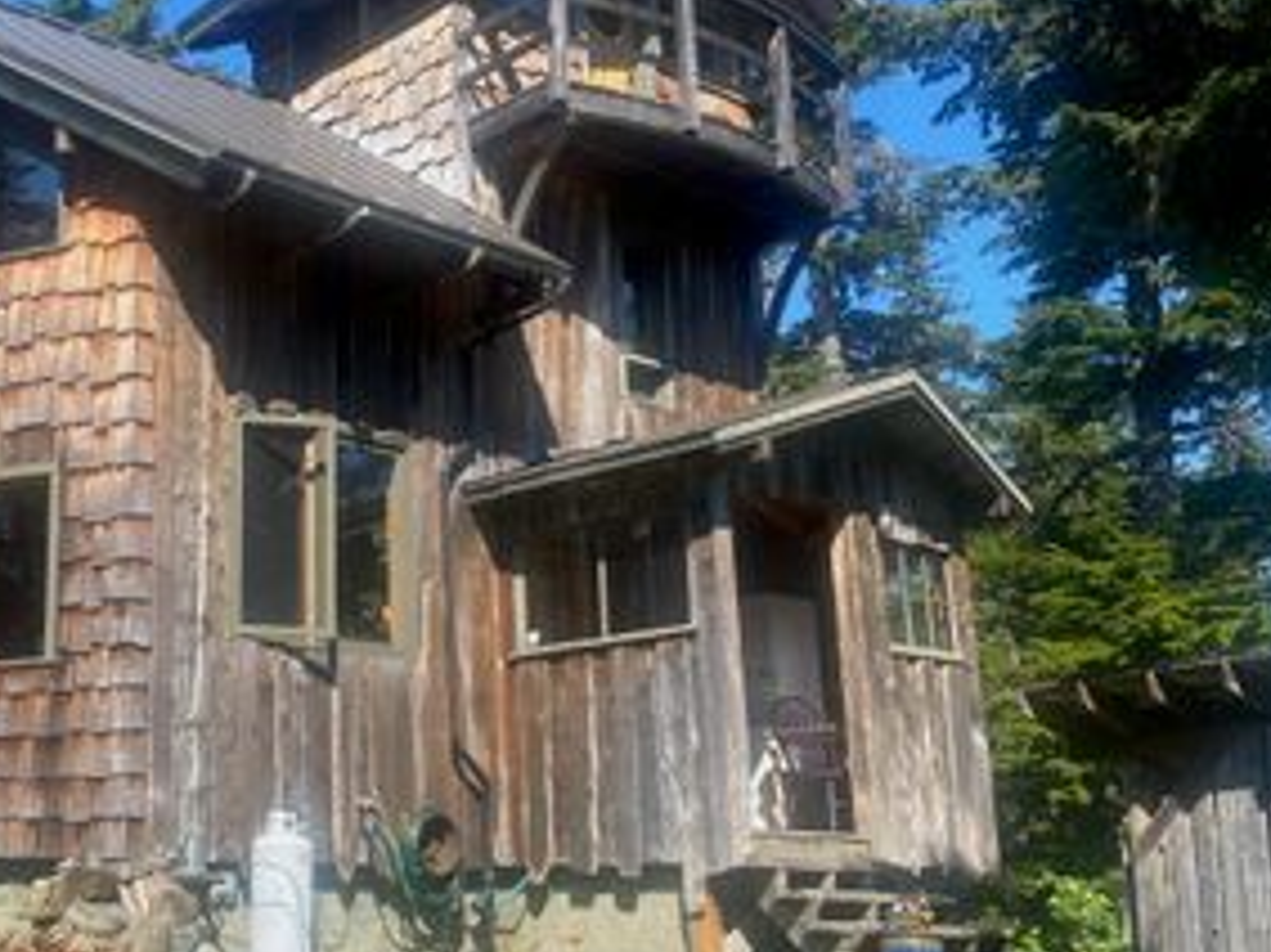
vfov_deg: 31.5
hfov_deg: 39.7
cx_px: 269
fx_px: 1688
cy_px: 514
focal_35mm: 46
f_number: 1.8
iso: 32
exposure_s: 1/1484
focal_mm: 4.25
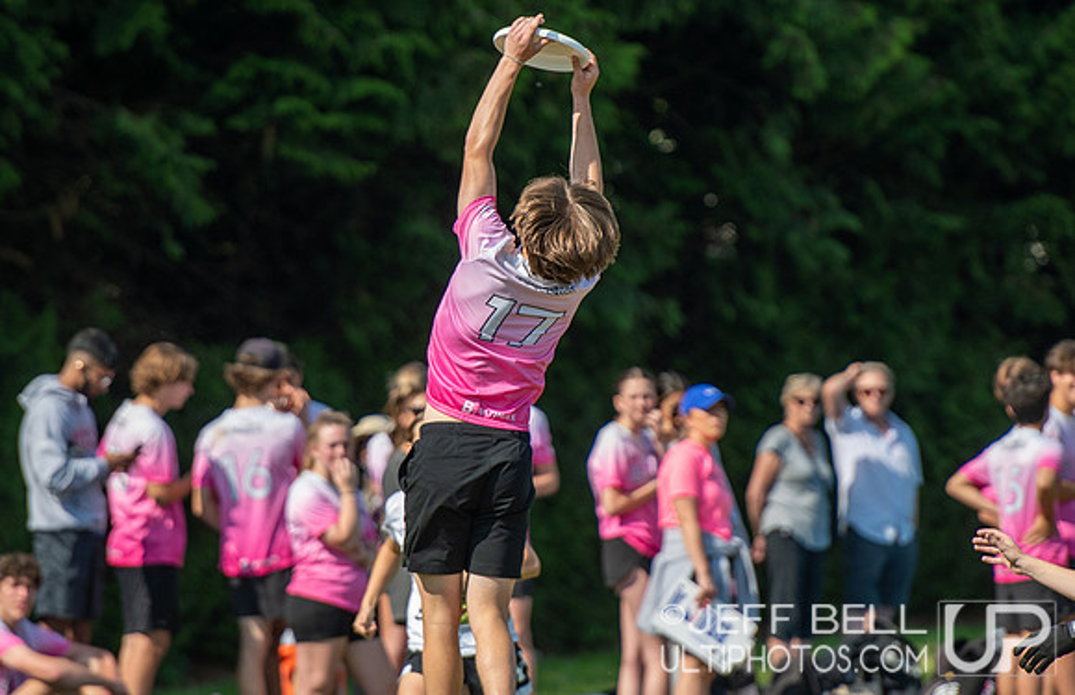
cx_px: 538
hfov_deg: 4.1
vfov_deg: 2.7
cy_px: 255
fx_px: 15023
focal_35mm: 508
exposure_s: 1/2000
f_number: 3.2
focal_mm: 200
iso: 140
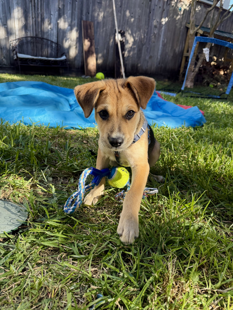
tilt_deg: -22.5
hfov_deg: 56.8
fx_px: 215
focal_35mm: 24
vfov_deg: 71.6
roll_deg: -10.2
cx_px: 116
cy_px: 155
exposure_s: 1/555
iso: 100
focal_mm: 6.76
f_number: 1.78
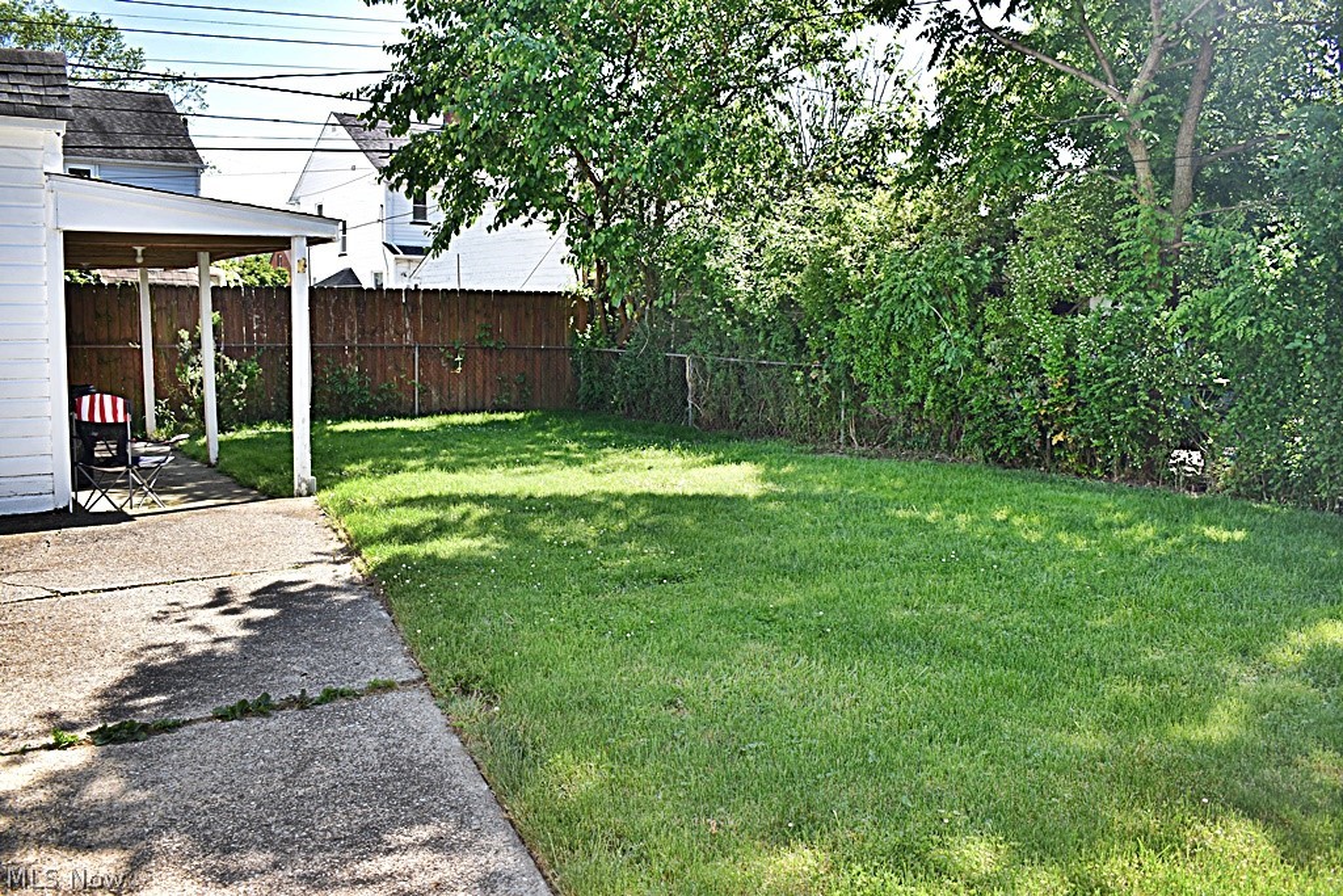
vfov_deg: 43.6
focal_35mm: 30
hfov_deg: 61.9
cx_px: 672
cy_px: 448
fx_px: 1119
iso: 100
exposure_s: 1/200
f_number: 5.6
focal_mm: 20
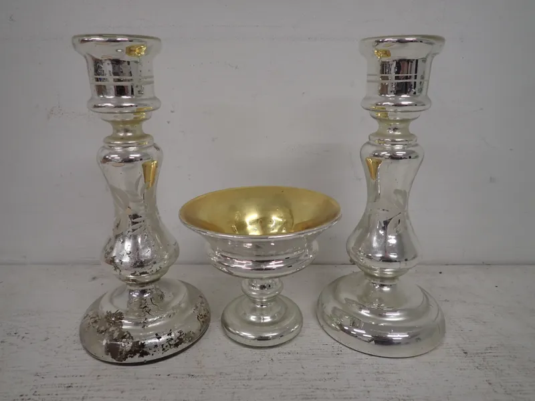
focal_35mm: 25
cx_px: 268
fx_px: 386
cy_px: 200
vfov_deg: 54.9
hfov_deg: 69.4
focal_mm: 4.5
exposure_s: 1/80
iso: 100
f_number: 2
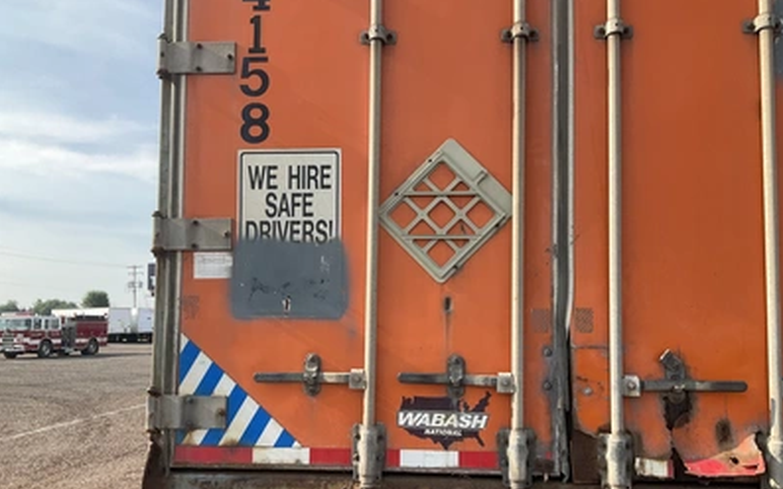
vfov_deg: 40.4
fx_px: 661
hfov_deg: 61.2
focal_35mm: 31
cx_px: 392
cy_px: 290
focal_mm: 3
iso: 25
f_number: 1.8
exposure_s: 1/635
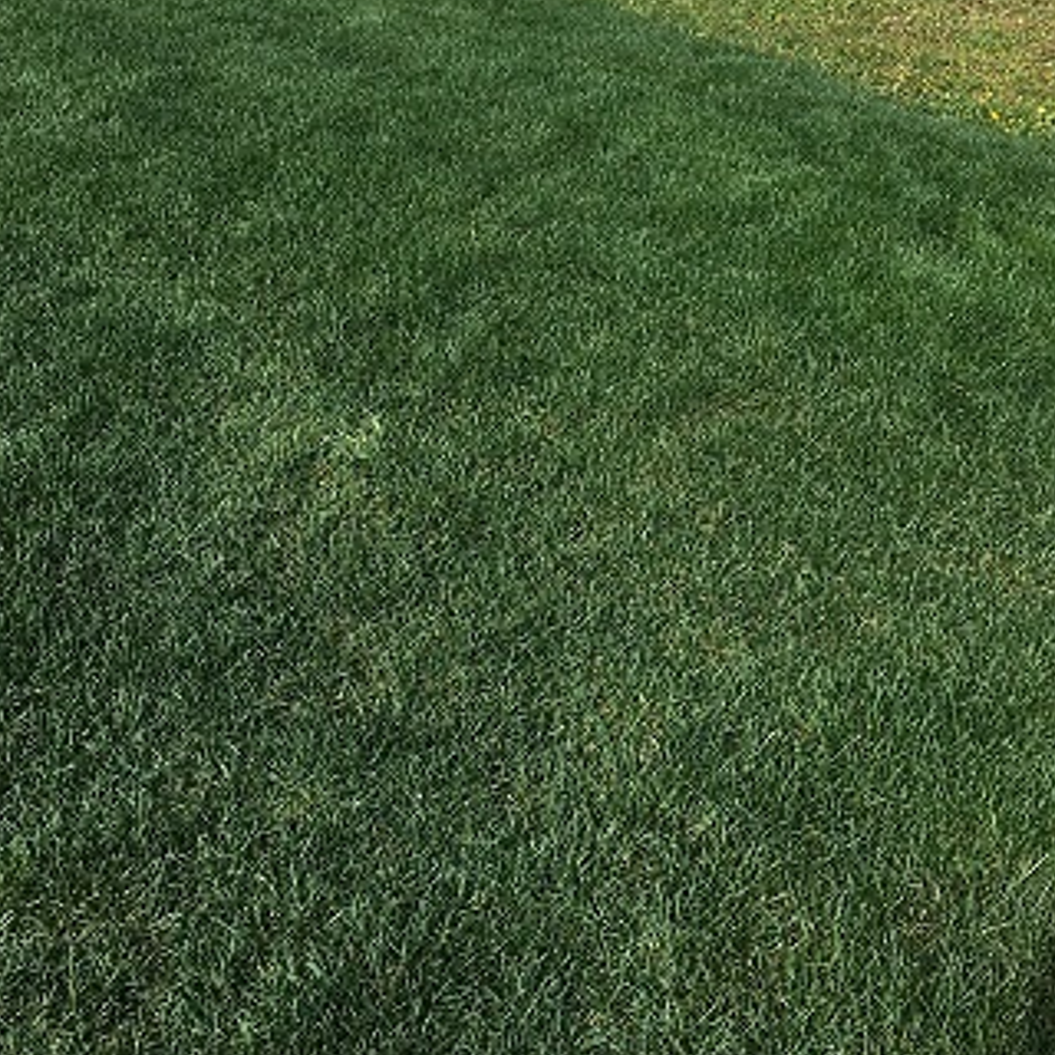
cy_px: 351
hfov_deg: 40.0
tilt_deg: -29.1
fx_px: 1448
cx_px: 547
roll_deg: +1.4
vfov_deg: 39.5
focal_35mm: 42
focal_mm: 4.15
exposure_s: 1/855
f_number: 2.2
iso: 25
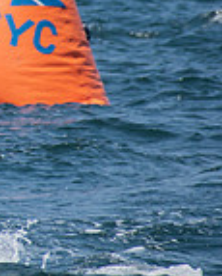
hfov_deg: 1.2
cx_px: -330
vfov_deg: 1.5
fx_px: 10307
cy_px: -45
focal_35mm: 1259
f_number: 8
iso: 400
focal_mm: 220
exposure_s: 1/1250
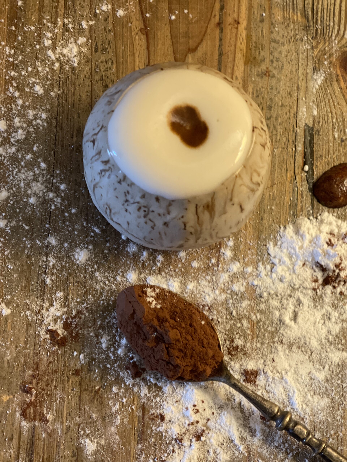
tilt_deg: -75.7
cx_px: 174
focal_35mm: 64
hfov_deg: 22.9
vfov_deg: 30.3
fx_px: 855
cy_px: 231
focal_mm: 7.5
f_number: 2.2
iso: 320
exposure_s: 1/33
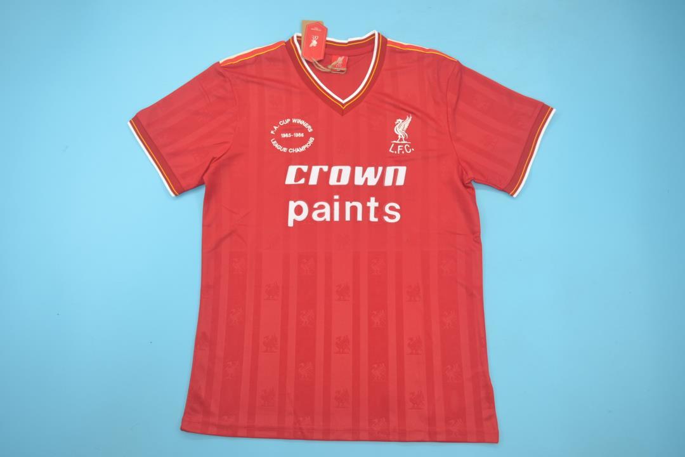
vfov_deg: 40.0
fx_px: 628
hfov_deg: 57.2
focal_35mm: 33
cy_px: 228
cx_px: 342
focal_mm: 22
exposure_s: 1/80
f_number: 4.5
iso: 200
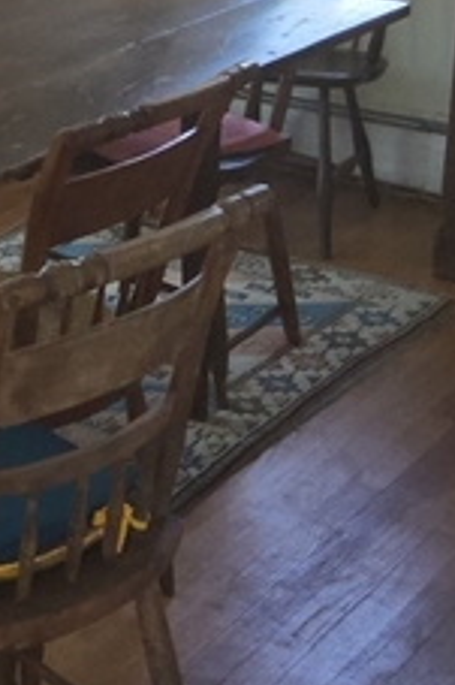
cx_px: -244
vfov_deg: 22.9
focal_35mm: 88
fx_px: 1671
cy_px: 184
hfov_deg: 14.4
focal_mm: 3.08
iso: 64
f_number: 2
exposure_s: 1/120
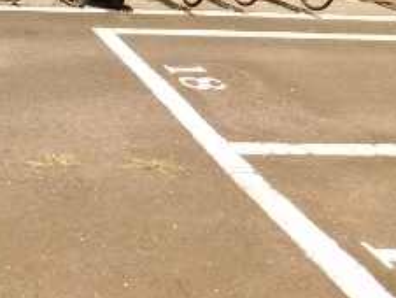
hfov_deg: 26.6
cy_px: -61
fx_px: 744
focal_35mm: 65
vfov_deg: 21.1
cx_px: -74
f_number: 3
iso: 125
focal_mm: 4
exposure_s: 1/1000
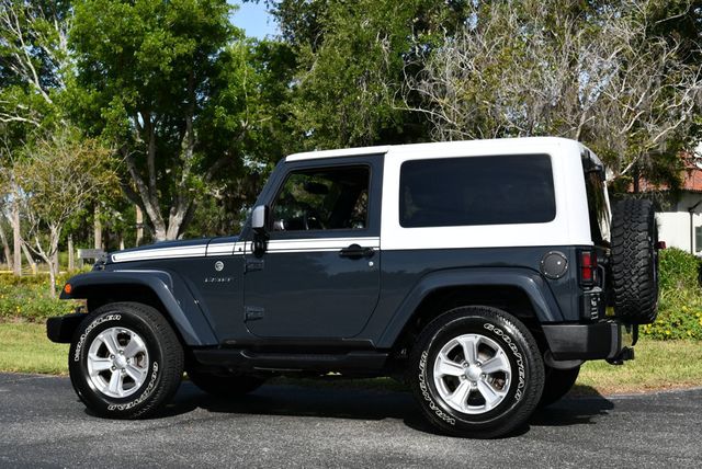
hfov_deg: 35.6
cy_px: 234
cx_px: 351
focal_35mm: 56
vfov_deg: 24.2
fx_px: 1093
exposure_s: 1/250
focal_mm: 28
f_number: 8
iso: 100
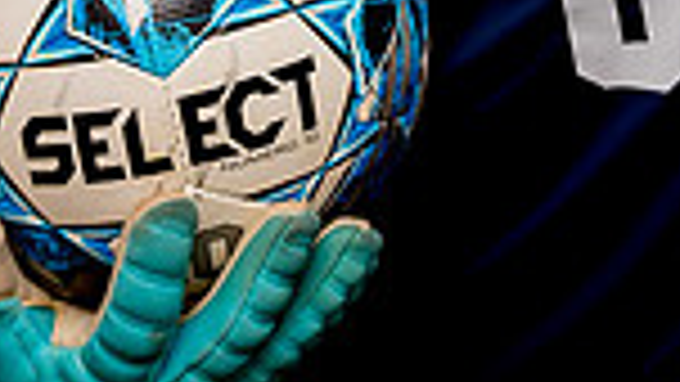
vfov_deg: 5.8
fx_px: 3661
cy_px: -548
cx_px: 671
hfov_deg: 10.5
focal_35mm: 203
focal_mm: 40
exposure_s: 1/250
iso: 100
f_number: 4.5
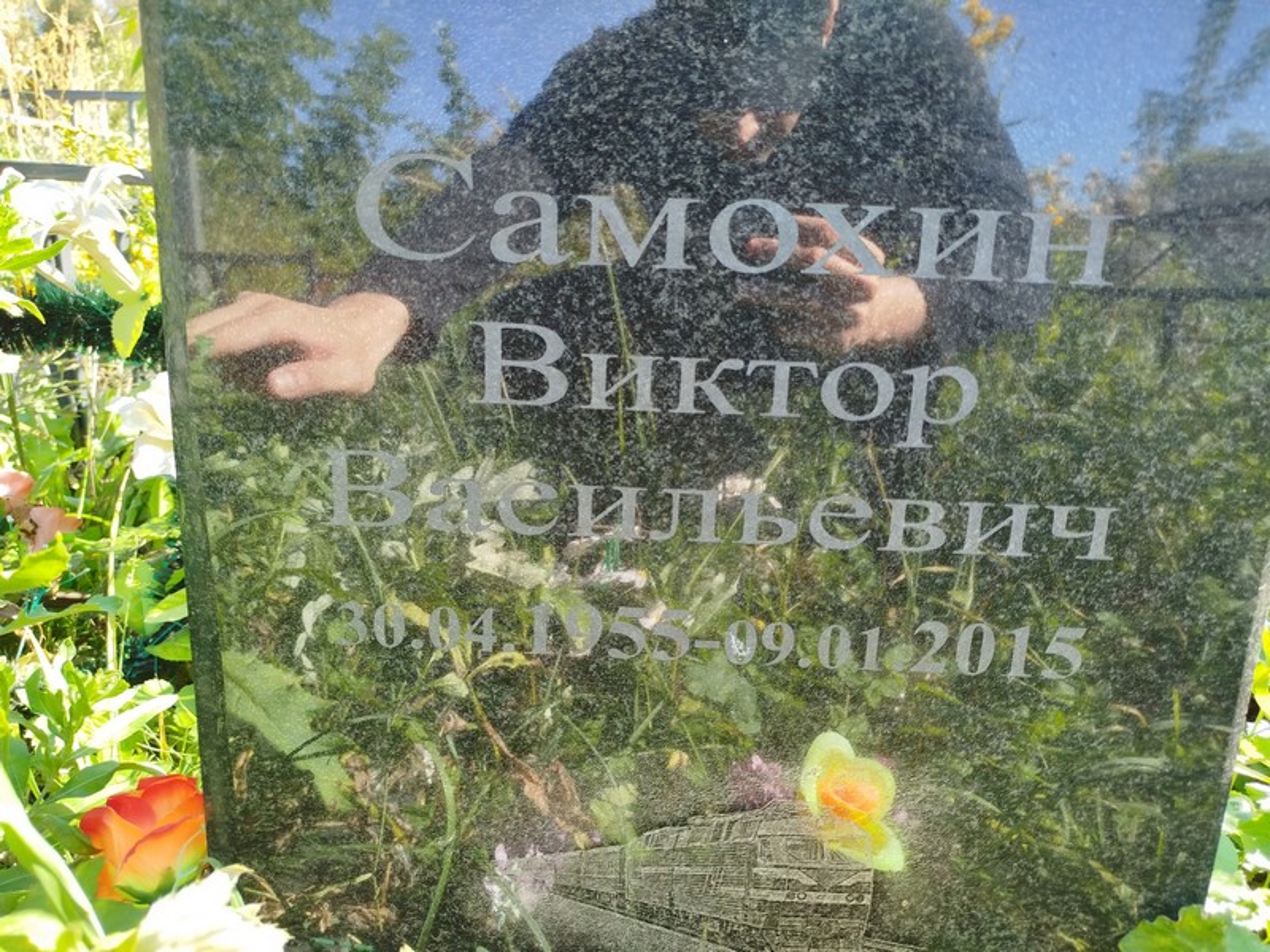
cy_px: 476
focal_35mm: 24
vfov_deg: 56.8
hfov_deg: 71.6
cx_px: 635
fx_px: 881
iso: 50
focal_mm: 5.31
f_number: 1.7
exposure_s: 1/125
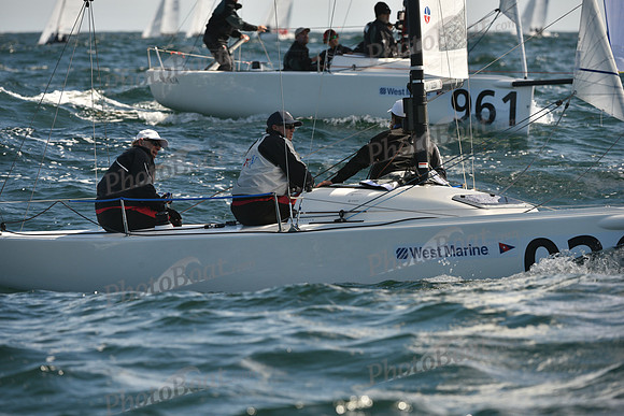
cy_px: 208
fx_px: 4854
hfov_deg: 7.4
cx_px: 312
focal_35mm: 280
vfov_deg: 4.9
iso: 250
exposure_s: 1/1250
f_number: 6.3
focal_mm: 280
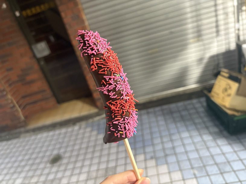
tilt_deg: -25.3
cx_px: 123
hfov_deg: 67.3
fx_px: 185
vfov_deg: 53.1
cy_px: 92
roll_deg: +18.1
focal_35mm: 26
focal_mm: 5.96
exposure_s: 1/50
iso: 400
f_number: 1.6
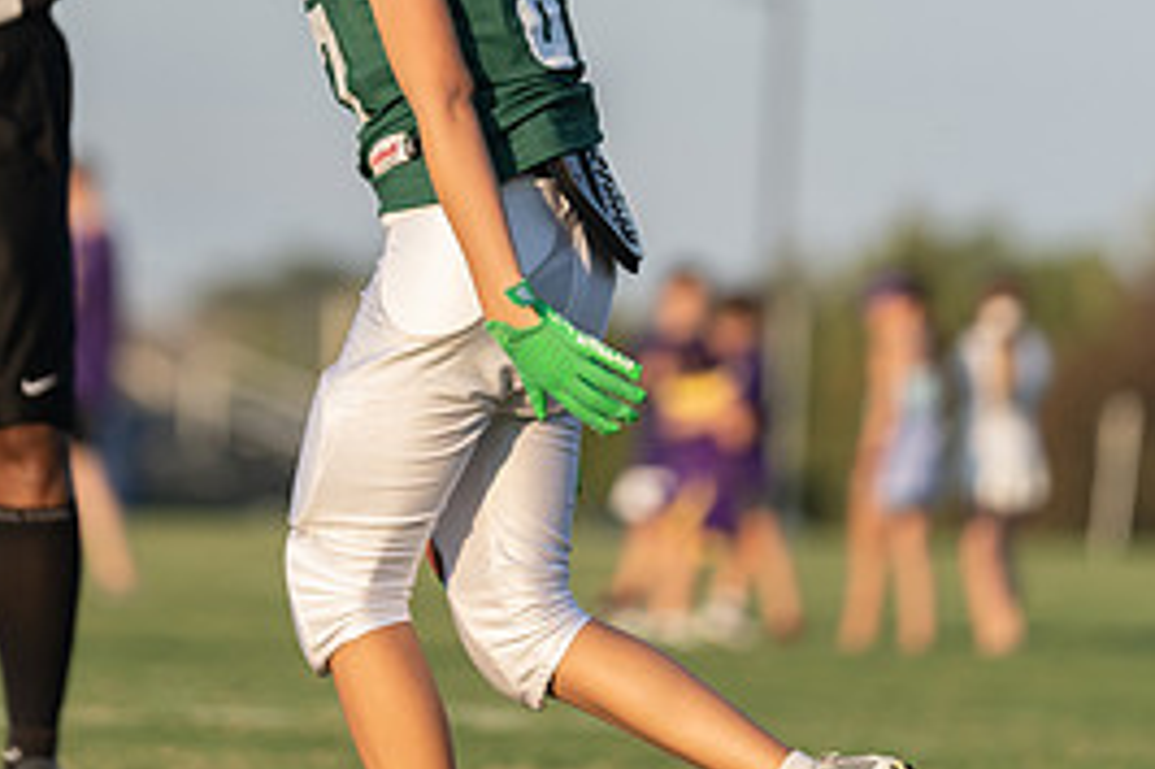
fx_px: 13979
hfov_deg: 4.7
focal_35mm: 436
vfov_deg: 3.1
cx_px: 378
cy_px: 93
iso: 200
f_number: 2.8
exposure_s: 1/1250
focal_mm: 200
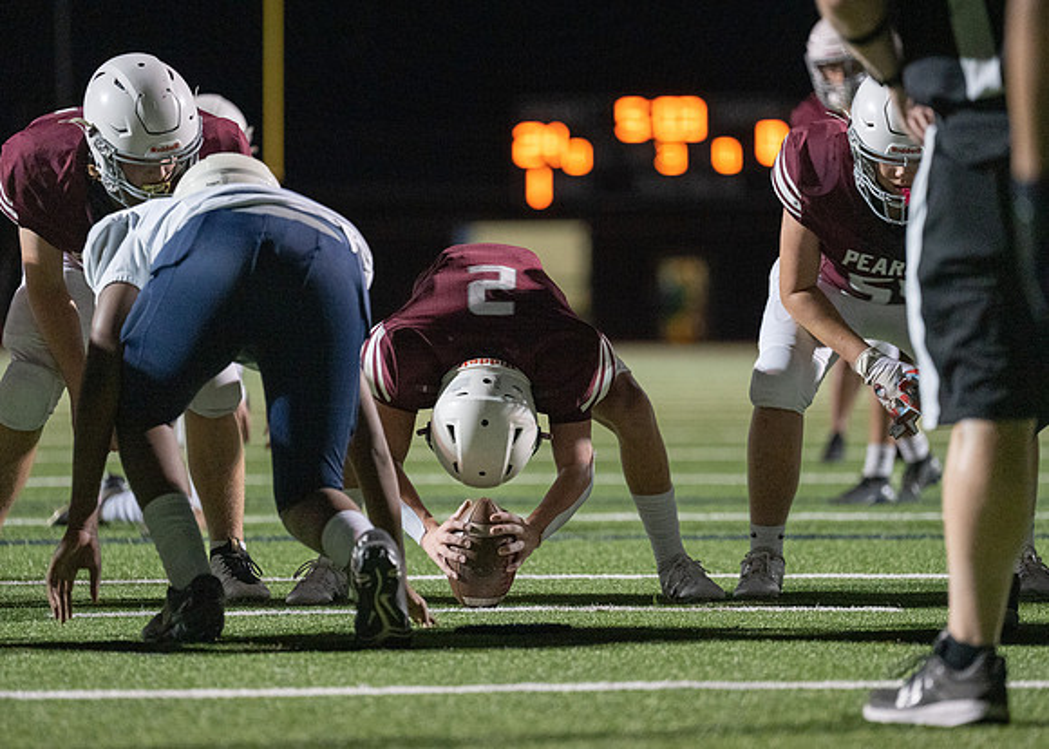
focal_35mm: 213
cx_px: 535
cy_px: 412
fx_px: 6357
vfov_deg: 6.7
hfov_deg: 9.4
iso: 4000
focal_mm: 180
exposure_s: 1/1000
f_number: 2.8
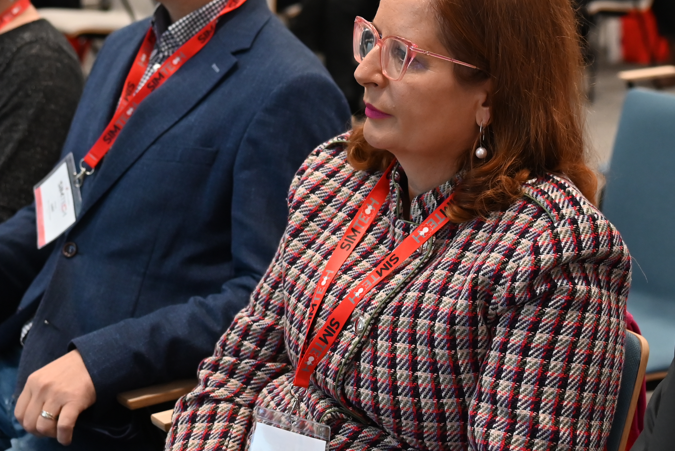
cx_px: 367
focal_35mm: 85
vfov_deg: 16.1
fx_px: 1594
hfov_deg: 23.9
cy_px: 146
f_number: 2.8
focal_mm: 35
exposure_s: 1/125
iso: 1600
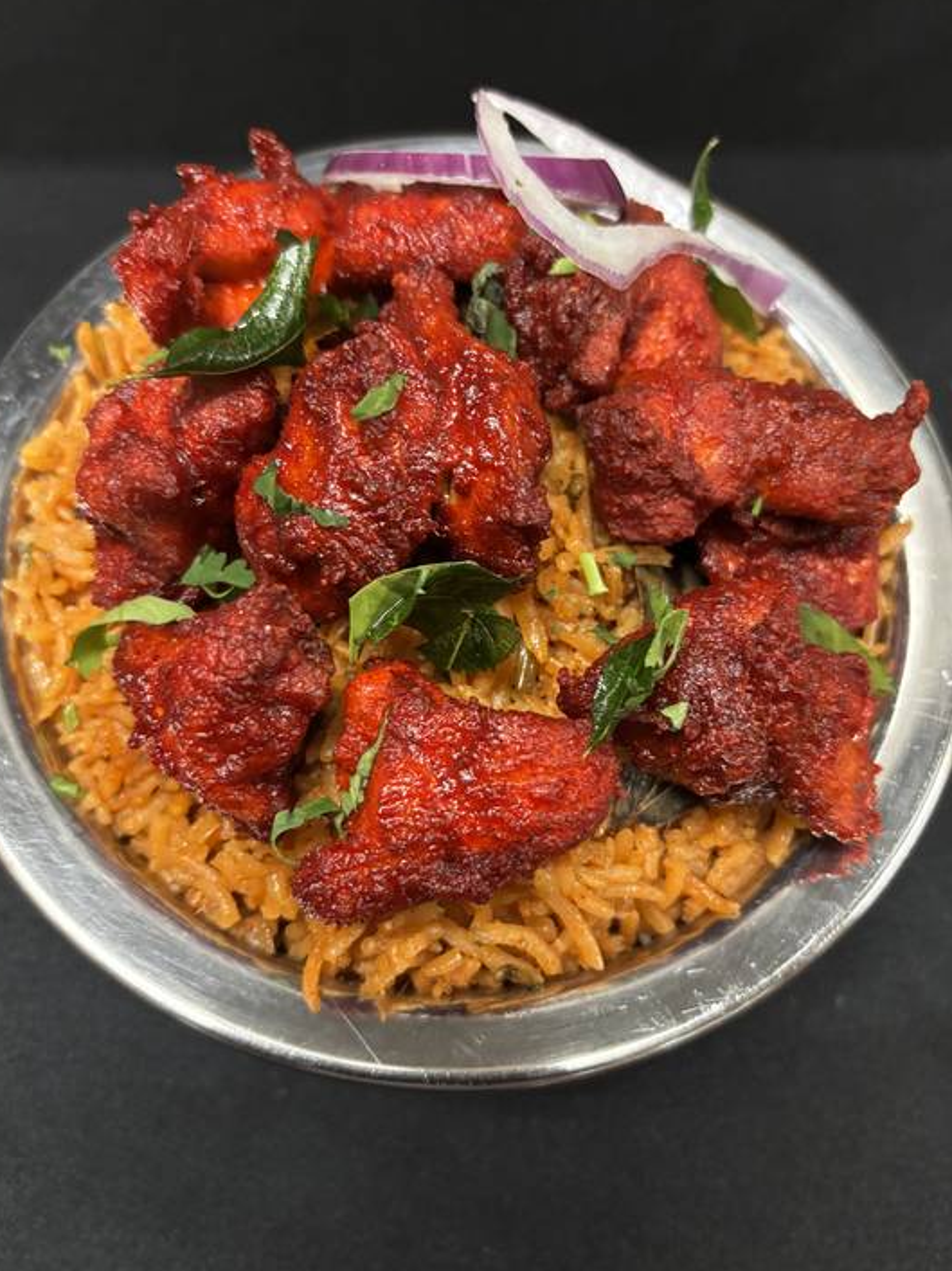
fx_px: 991
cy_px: 636
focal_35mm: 27
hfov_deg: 51.3
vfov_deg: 65.3
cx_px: 470
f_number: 1.6
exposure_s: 1/40
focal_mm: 5.96
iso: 640
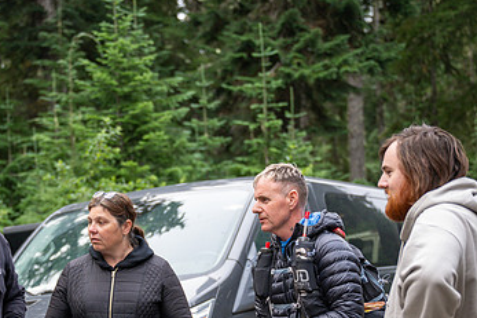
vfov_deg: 15.6
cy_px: 248
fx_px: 1152
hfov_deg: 23.4
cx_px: 224
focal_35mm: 87
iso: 1250
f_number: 2.8
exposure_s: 1/320
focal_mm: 52
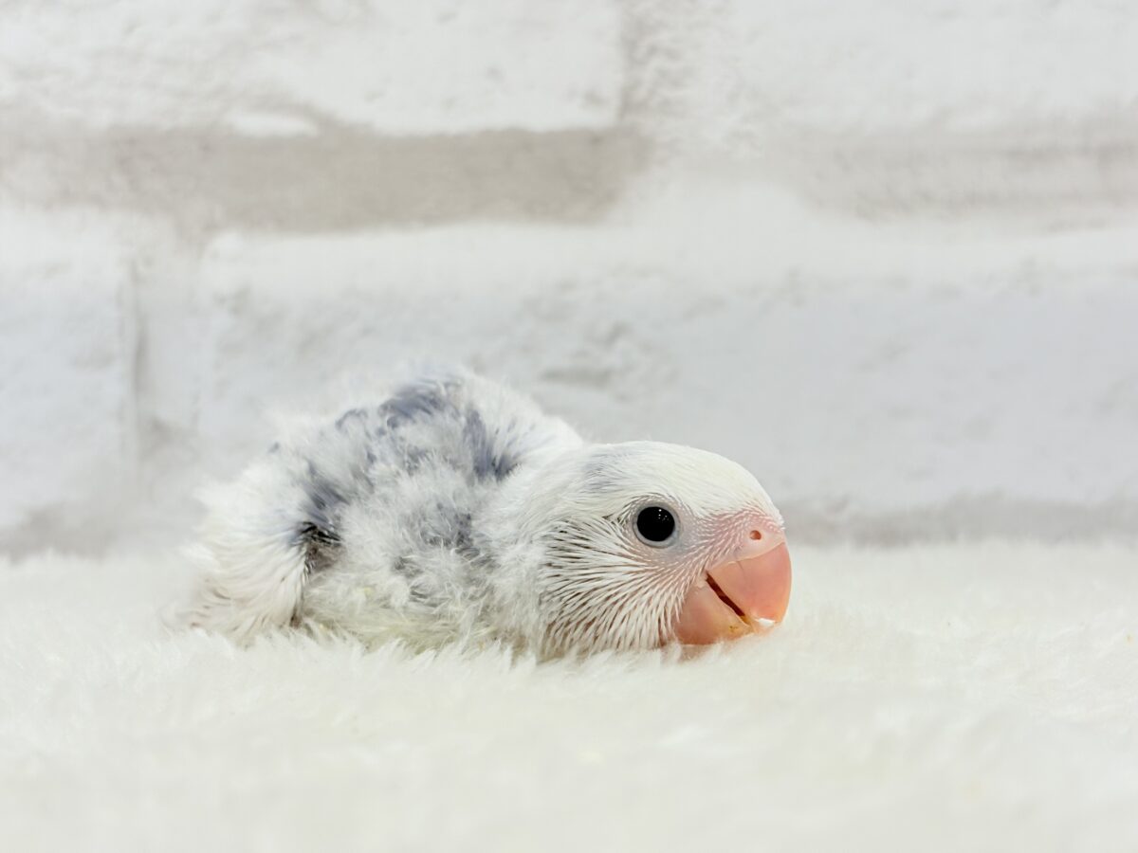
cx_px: 569
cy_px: 426
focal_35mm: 52
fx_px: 1709
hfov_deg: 36.8
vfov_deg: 28.0
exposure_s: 1/100
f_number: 1.6
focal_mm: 5.96
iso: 50
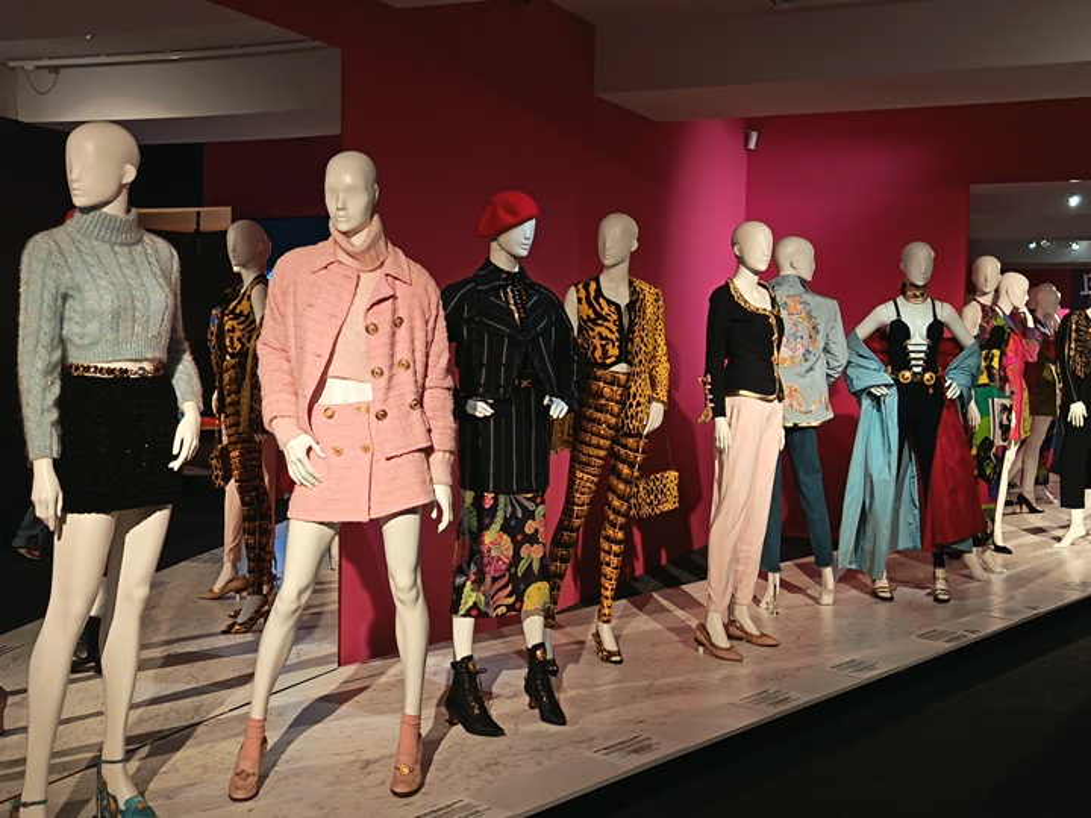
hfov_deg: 43.9
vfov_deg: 33.6
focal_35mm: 43
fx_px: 1355
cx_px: 546
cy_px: 409
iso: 2564
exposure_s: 1/33.3
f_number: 1.75
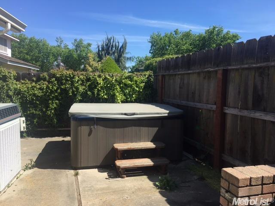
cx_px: 138
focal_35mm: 29
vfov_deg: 48.2
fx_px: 230
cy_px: 103
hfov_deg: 61.7
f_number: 2.2
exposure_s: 1/845
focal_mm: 4.15
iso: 25
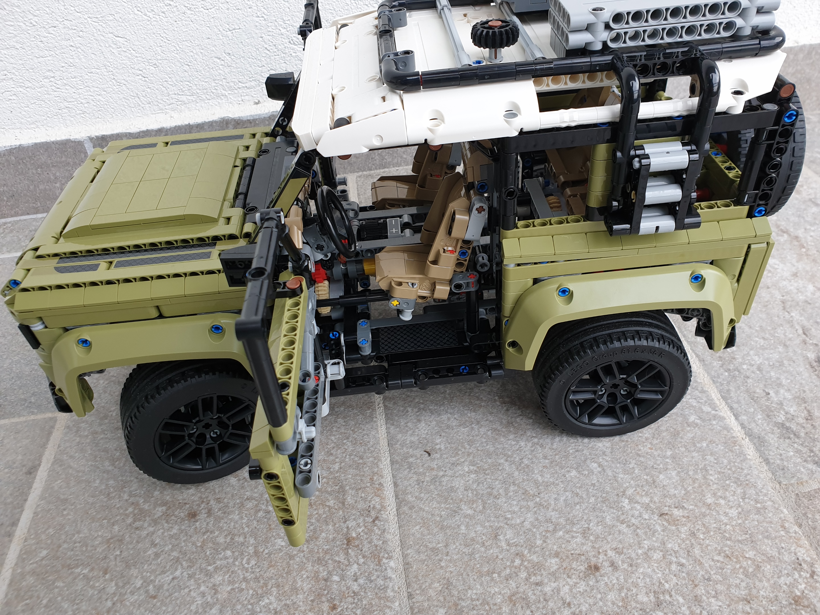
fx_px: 616
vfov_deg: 53.1
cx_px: 410
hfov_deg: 67.3
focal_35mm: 26
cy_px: 308
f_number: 2.4
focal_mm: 4.3
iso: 80
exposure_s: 1/100
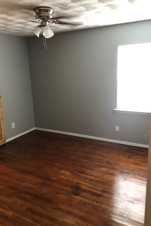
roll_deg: +3.5
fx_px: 189
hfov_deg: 43.5
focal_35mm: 30
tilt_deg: -15.1
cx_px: 68
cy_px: 116
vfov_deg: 61.9
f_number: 1.8
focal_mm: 3.99
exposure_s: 1/9
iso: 100
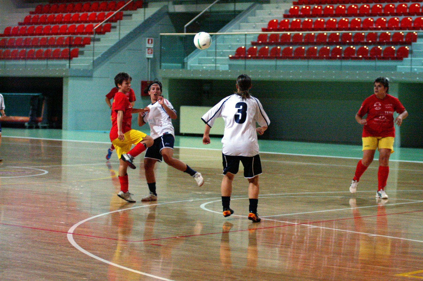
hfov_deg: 19.5
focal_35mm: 105
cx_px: 212
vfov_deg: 13.0
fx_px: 1233
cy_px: 140
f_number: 2.8
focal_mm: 70
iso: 3200
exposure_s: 1/350
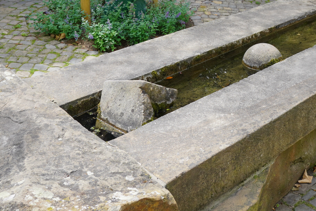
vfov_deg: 23.3
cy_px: 5
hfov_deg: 34.4
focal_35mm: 56
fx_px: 492
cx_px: 256
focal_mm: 16
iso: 100
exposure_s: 1/100
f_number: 6.3
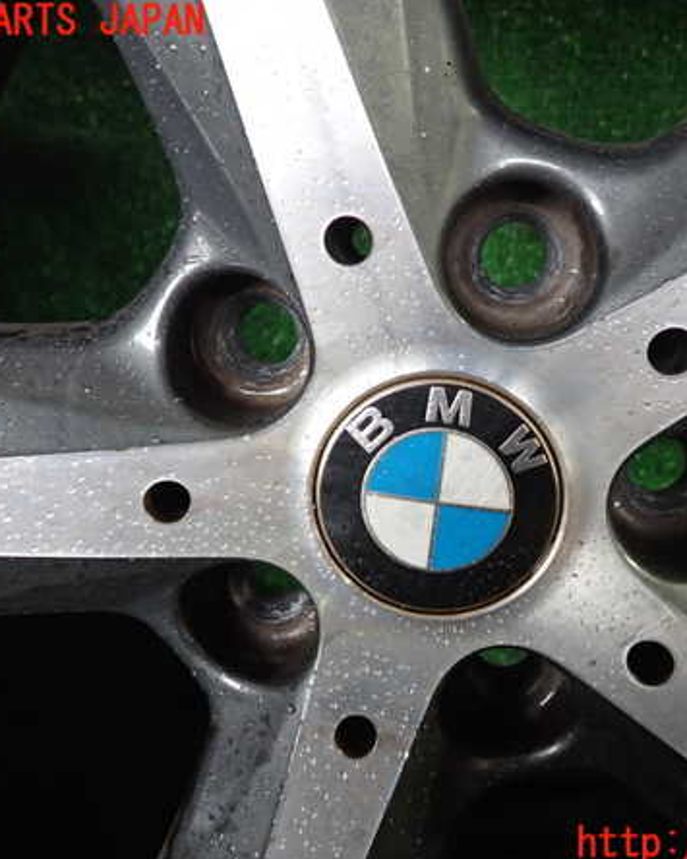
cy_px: 433
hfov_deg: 44.1
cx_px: 433
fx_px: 839
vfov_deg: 54.2
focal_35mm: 33
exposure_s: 1/30
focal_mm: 4.5
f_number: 2
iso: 400
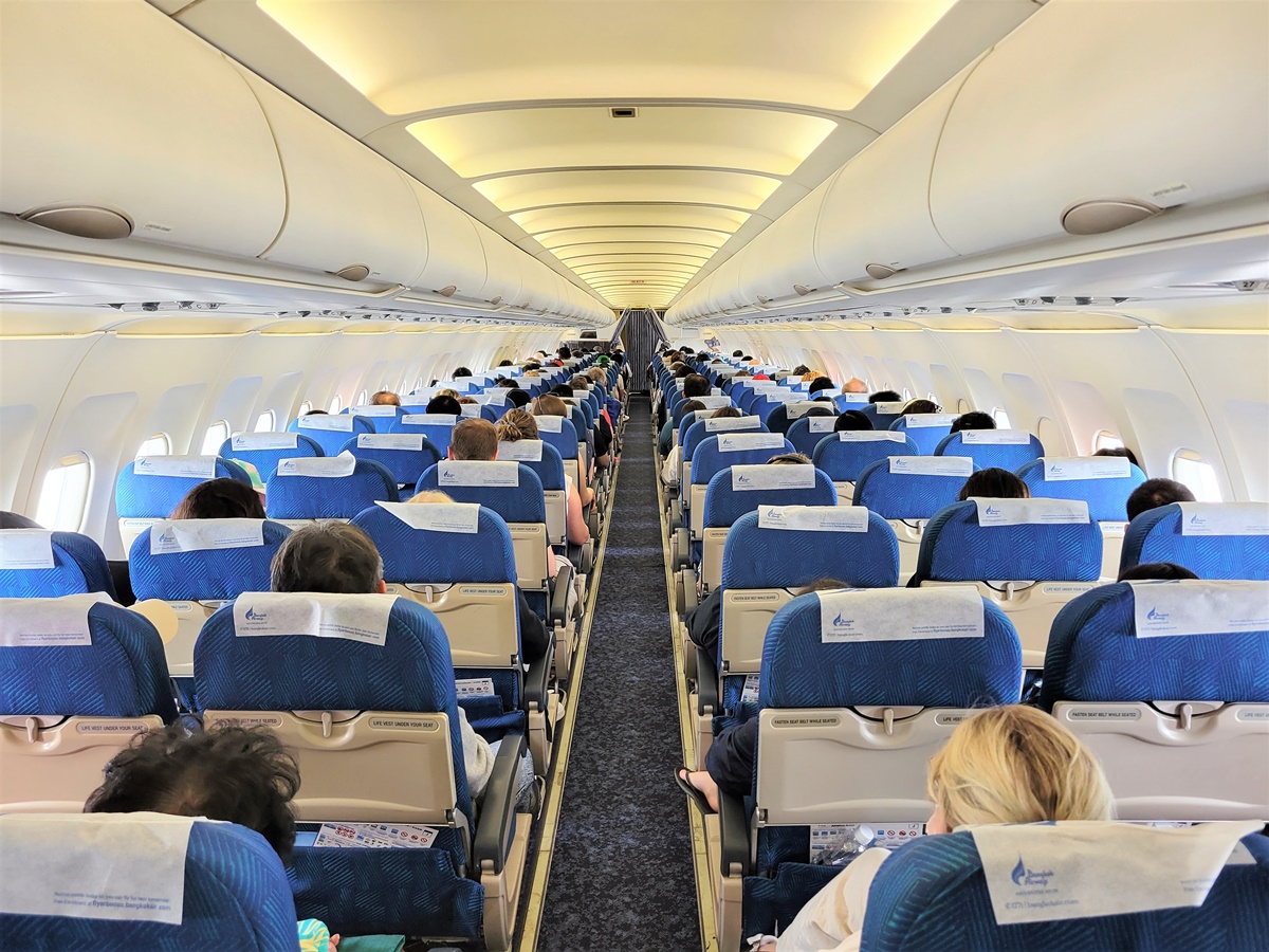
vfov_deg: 53.1
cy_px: 476
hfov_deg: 67.3
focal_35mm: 26
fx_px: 953
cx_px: 634
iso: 50
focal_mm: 5.4
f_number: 1.8
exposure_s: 1/54
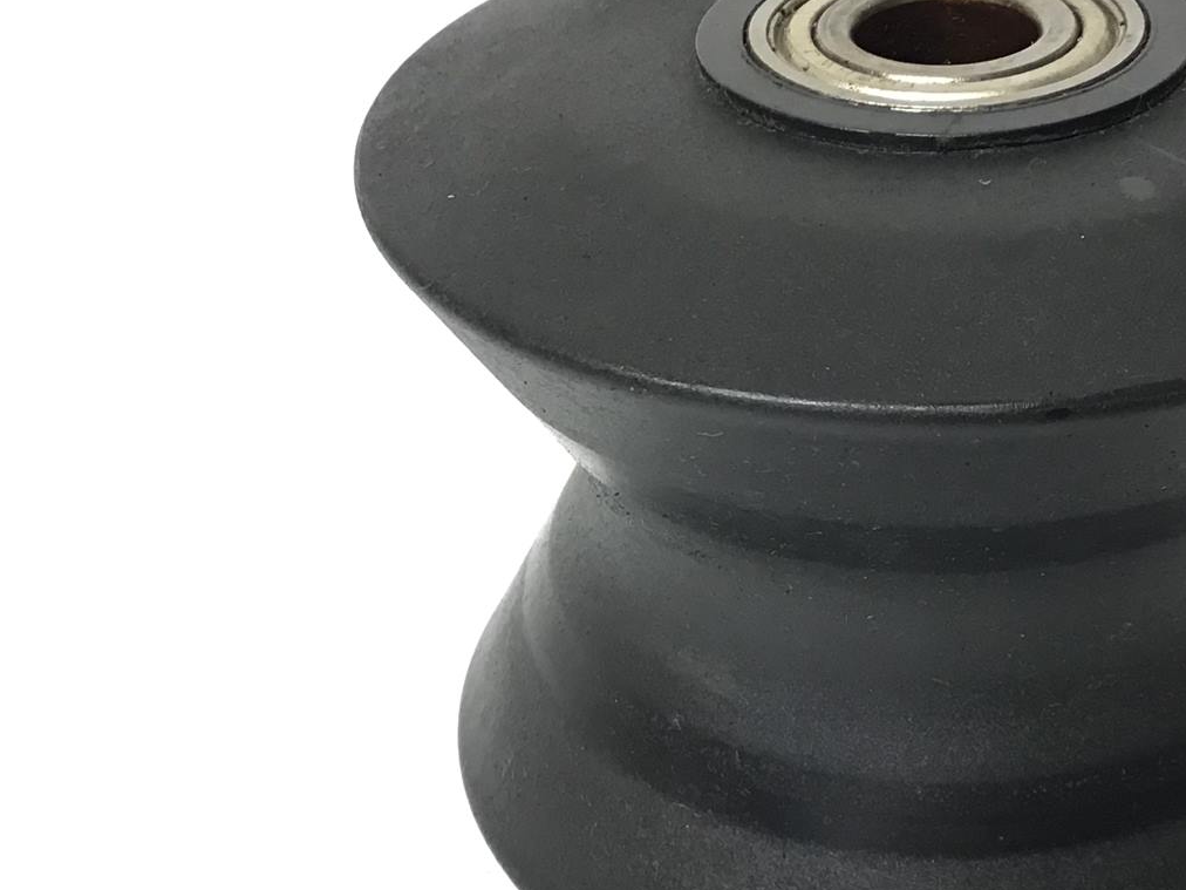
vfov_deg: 23.3
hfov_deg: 30.4
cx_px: 845
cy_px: 505
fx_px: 2158
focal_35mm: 63
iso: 100
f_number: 2.4
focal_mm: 3.3
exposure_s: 1/33
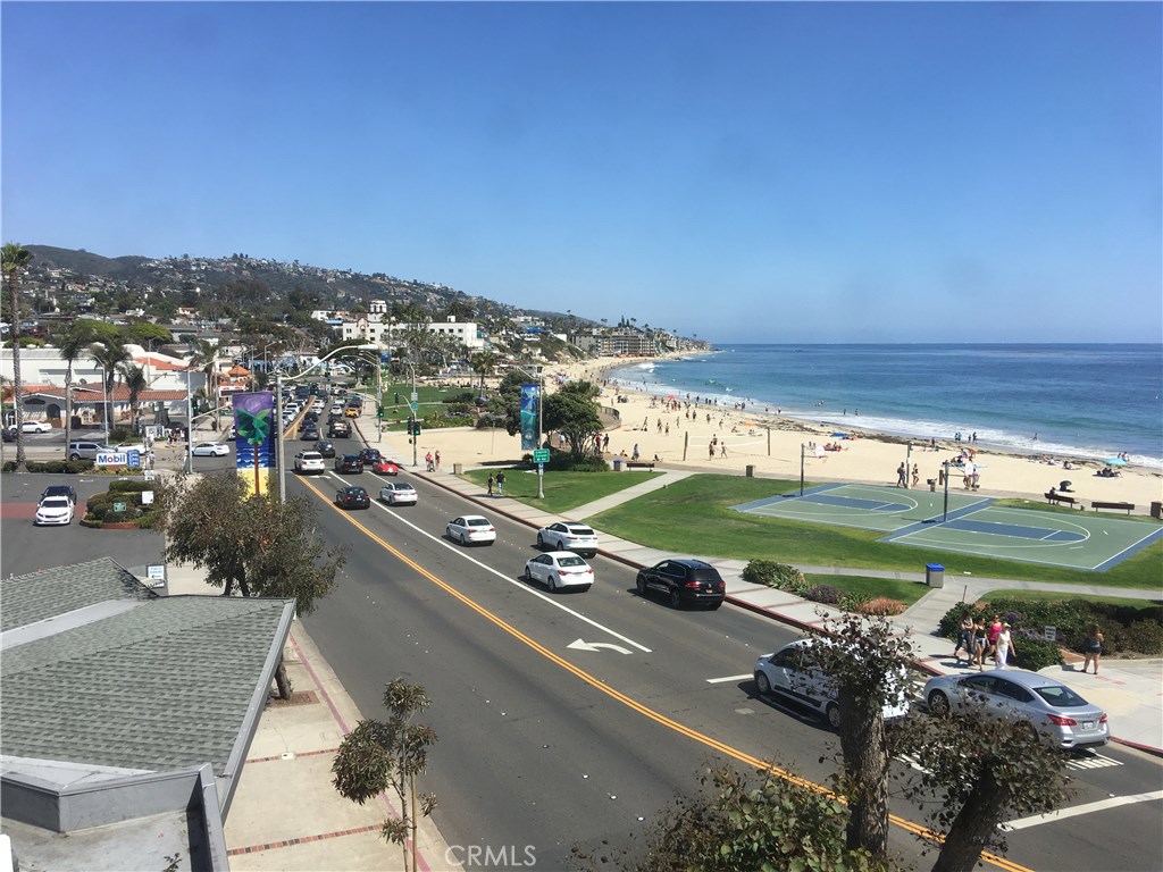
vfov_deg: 48.2
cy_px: 436
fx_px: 974
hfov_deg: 61.7
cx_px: 582
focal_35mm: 29
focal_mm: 4.15
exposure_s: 1/1425
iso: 25
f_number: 2.2
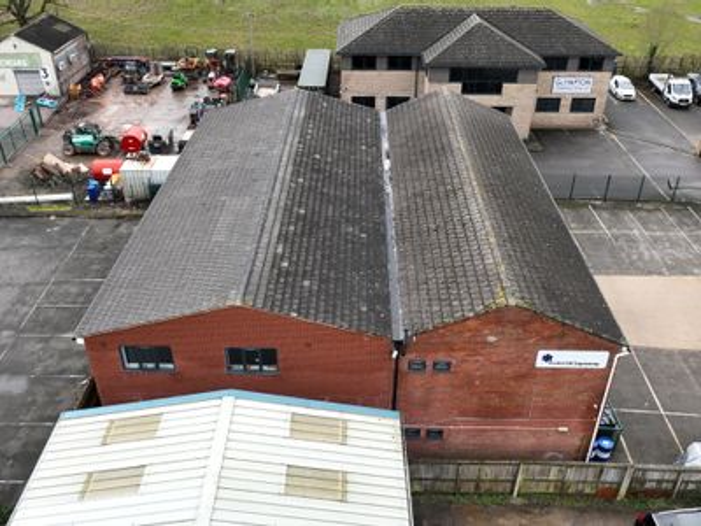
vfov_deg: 56.8
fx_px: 486
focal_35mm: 24
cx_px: 350
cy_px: 263
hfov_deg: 71.6
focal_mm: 12.29
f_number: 2.8
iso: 200
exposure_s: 1/160
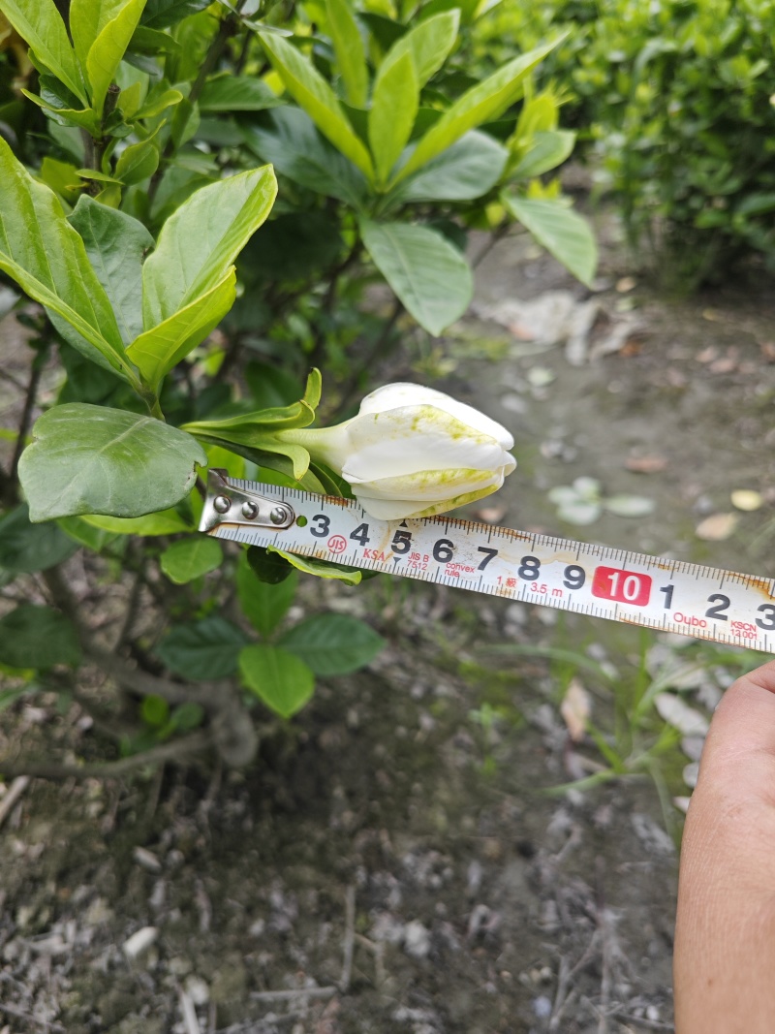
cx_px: 388
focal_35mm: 23
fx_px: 687
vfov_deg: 73.9
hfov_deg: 58.9
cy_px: 517
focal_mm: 5.43
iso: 50
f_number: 1.8
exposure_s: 1/689
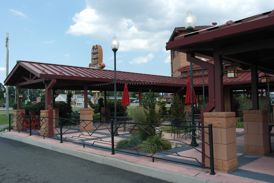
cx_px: 137
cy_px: 92
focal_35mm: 30
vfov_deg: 43.6
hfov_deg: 61.9
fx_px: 228
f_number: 6.3
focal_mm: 20
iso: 100
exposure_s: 1/250
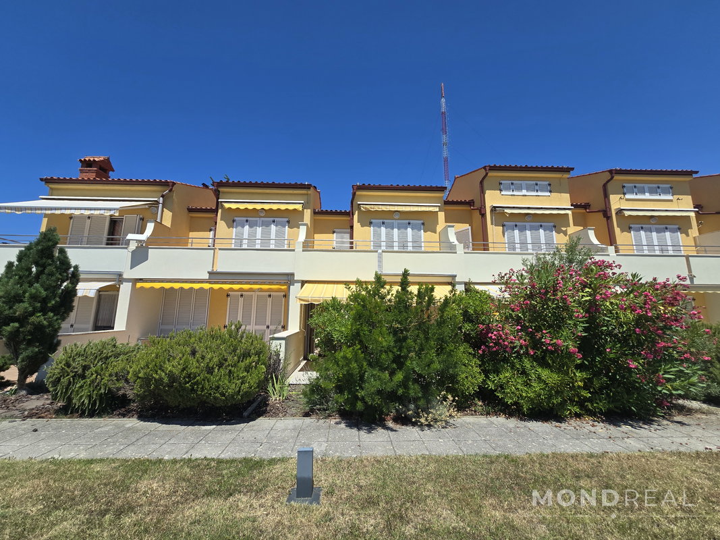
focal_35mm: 13
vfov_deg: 89.9
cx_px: 360
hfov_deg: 106.2
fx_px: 270
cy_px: 270
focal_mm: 2.2
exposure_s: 1/3363
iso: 50
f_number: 2.2
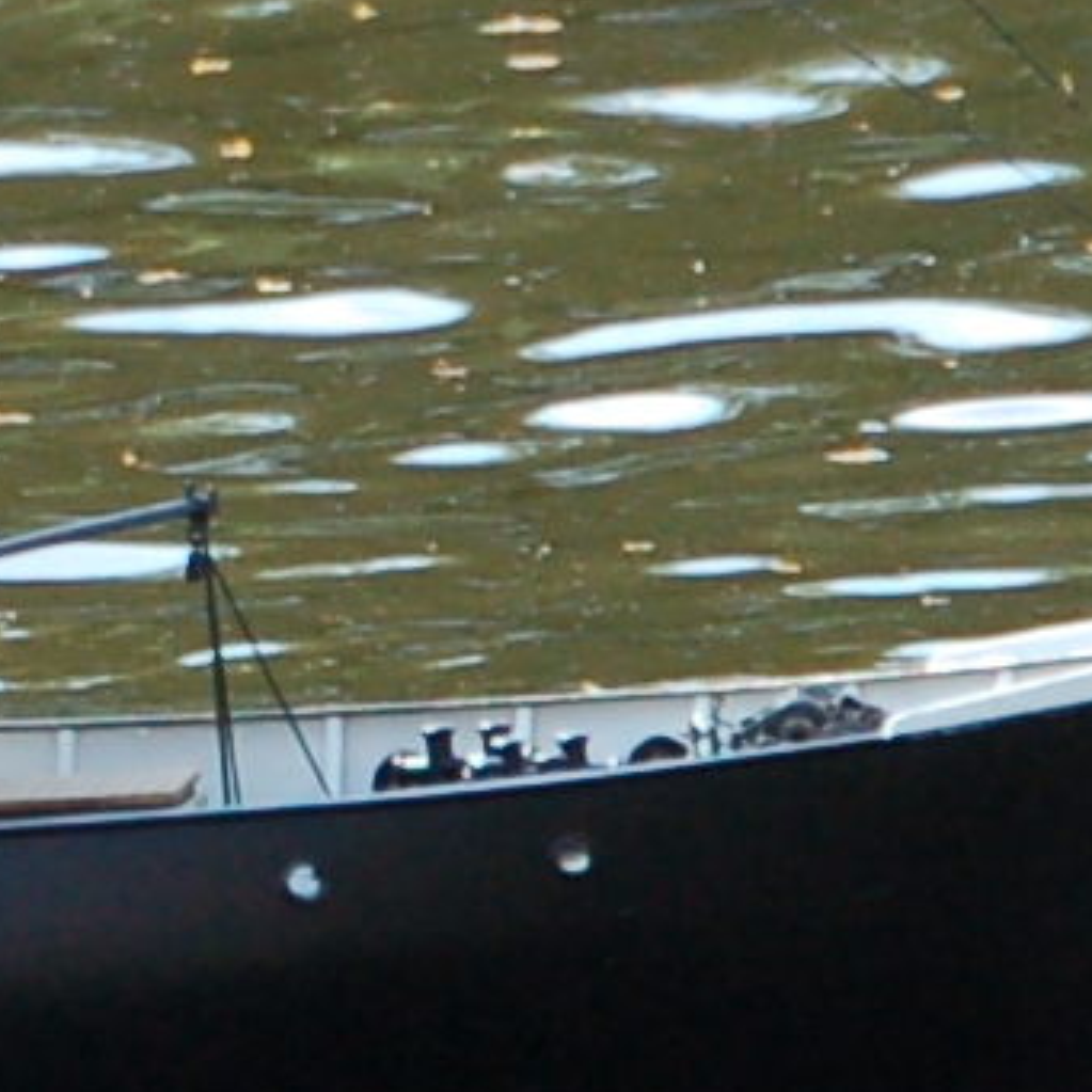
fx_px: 54169
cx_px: -842
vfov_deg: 1.2
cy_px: -144
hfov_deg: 1.2
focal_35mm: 1518
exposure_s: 1/500
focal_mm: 135
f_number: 5
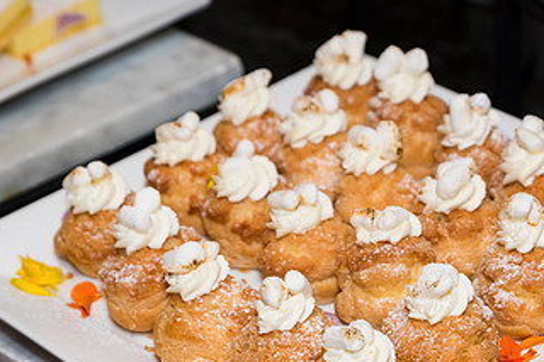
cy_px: 263
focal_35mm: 127
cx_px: 333
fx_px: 1918
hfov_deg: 16.1
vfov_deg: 10.8
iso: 800
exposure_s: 1/125
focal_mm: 70
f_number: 5.6
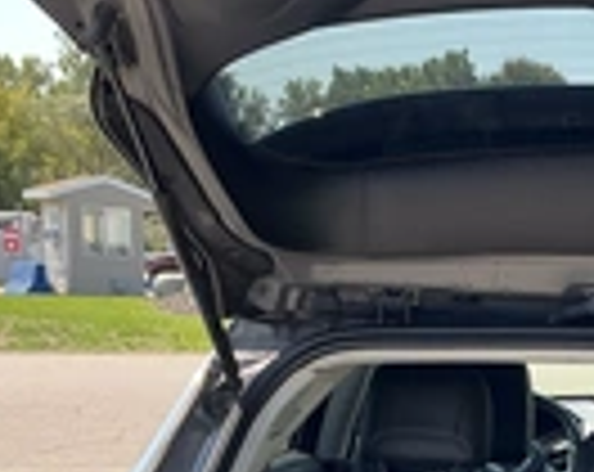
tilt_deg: -3.8
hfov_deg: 22.0
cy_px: 485
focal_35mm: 83
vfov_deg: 17.9
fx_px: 1456
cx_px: 634
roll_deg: -1.7
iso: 25
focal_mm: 3
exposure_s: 1/372
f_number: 1.8
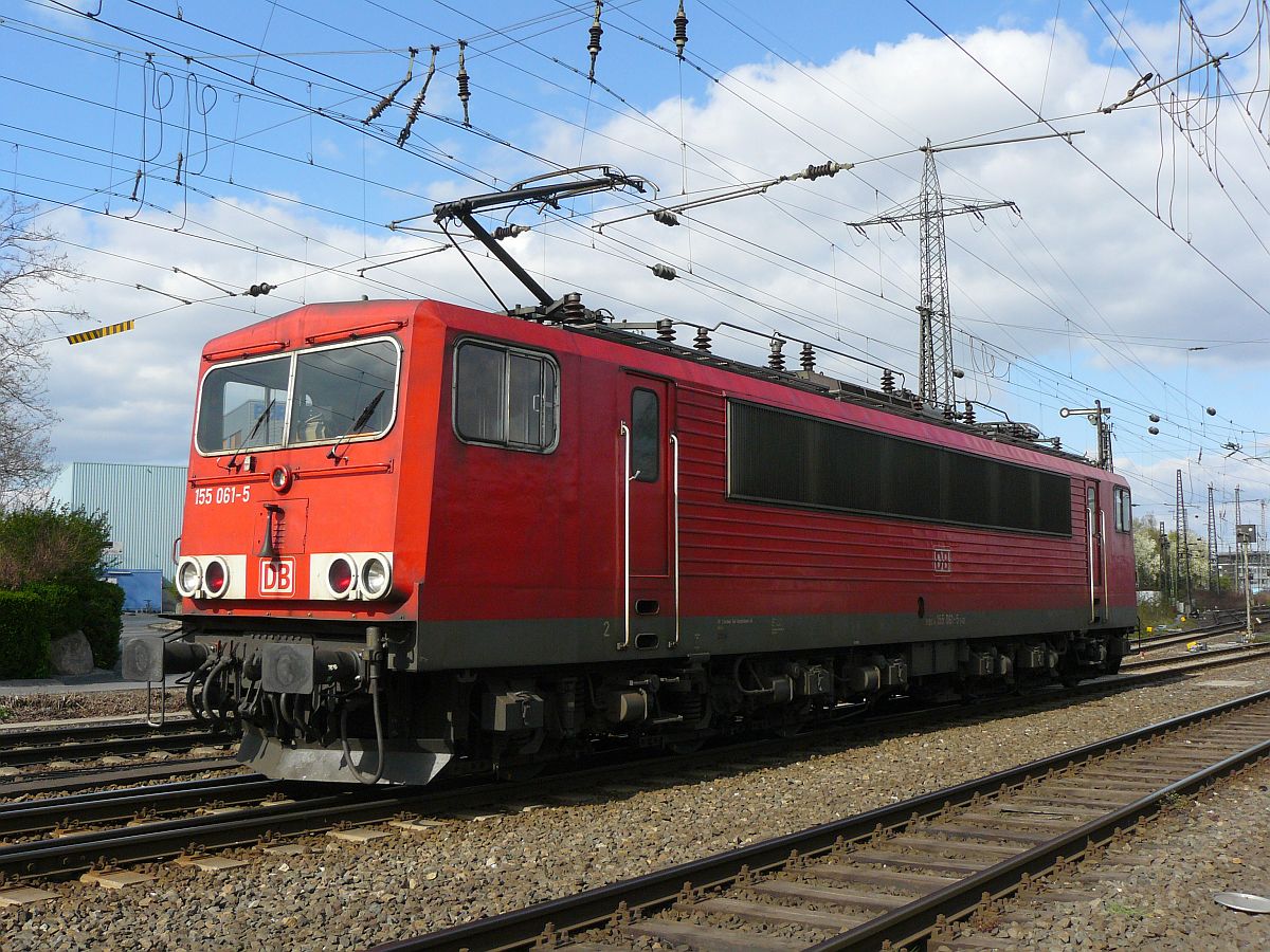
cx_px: 635
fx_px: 1321
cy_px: 476
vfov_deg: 39.7
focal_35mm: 36
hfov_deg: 51.4
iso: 100
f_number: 5.6
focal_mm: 6
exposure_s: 1/400
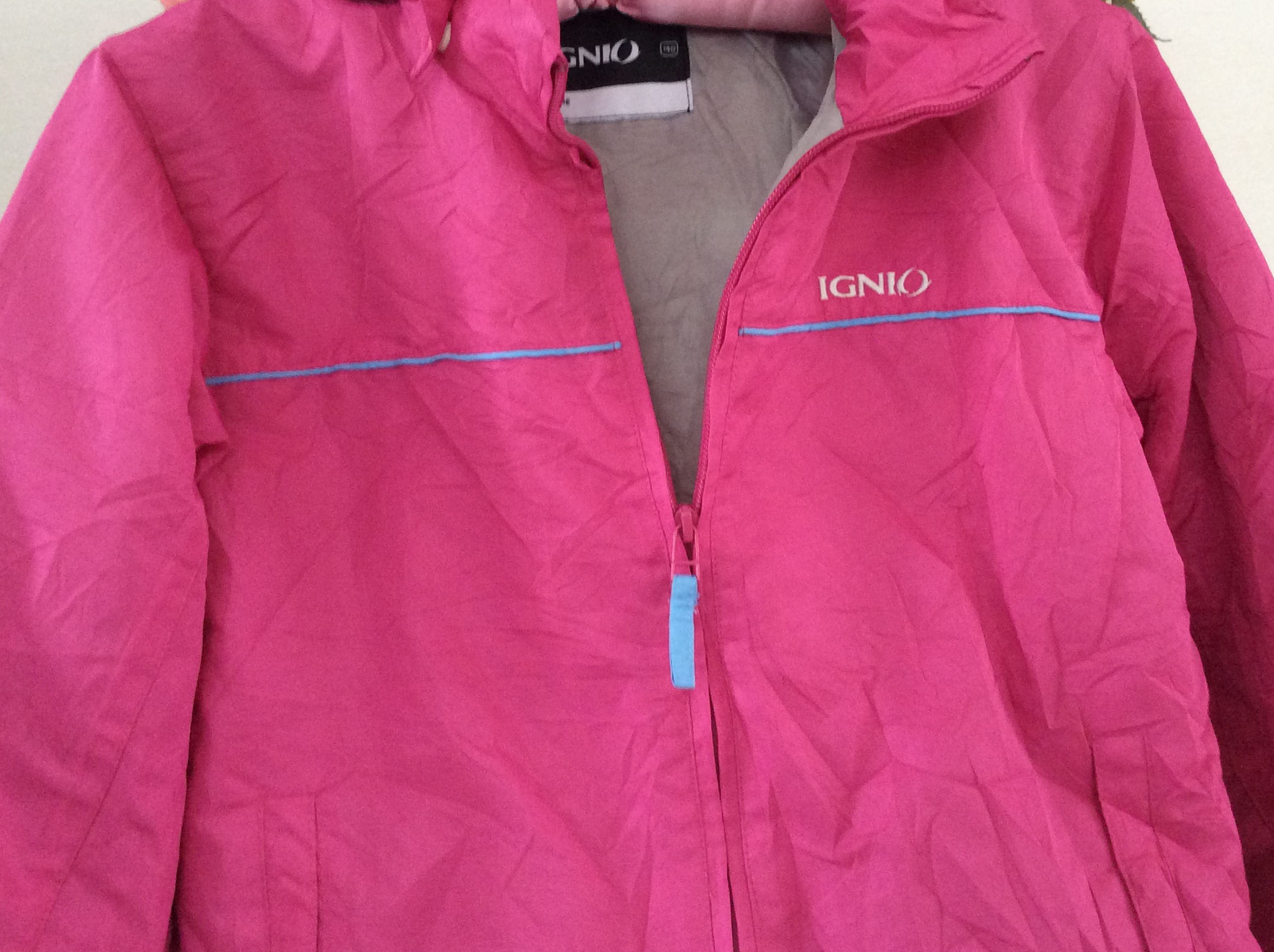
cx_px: 691
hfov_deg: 46.8
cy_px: 379
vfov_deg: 35.7
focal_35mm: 40
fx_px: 1470
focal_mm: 3.3
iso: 125
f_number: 2.4
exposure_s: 1/25
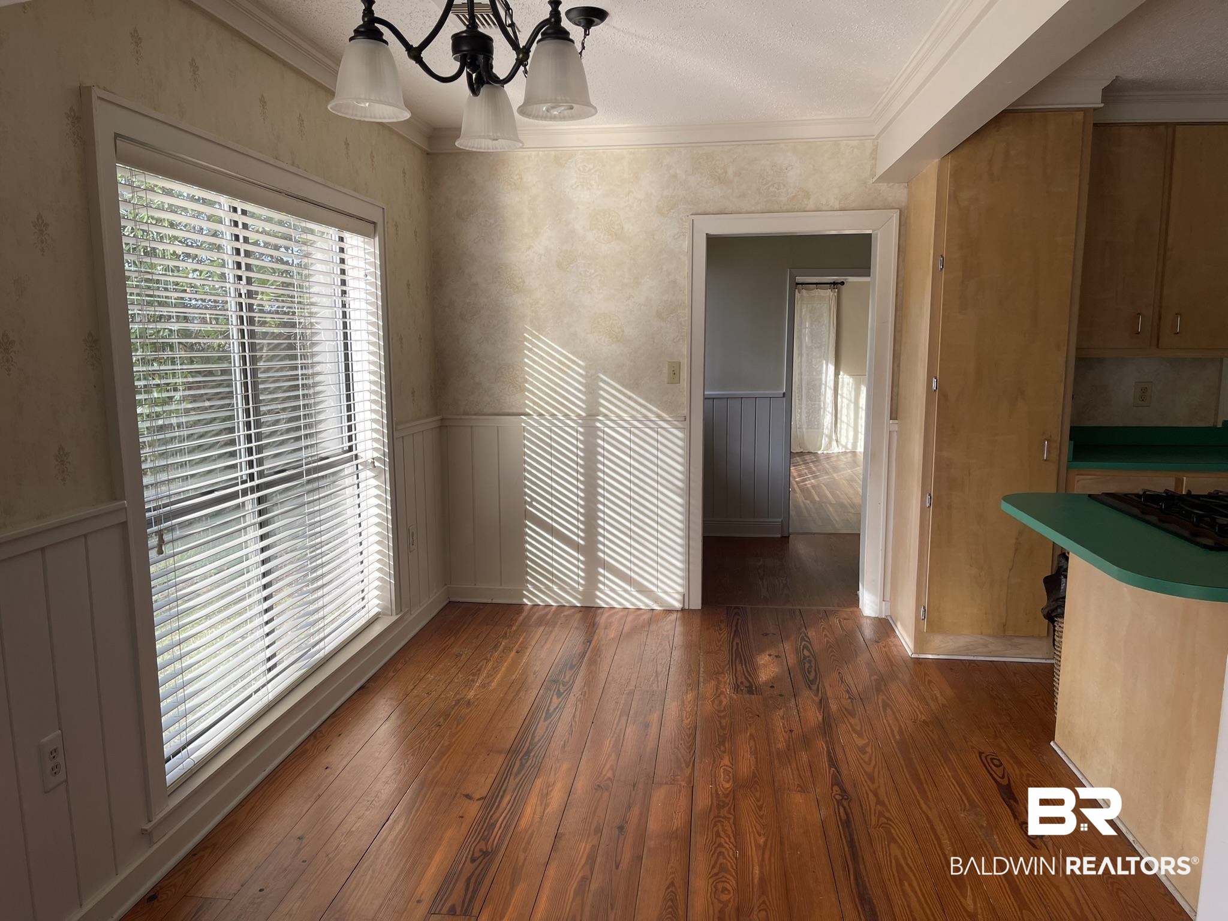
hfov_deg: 69.4
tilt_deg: -10.2
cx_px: 614
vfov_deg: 54.9
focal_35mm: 25
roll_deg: +0.2
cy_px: 460
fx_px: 887
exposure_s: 1/311
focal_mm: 5.1
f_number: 1.6
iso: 32
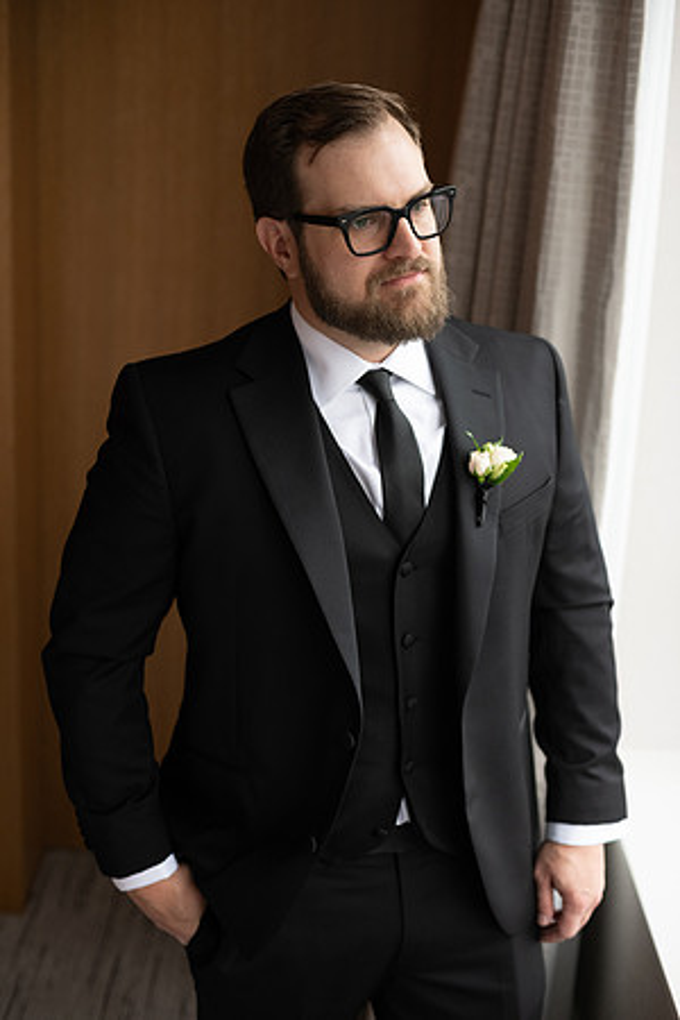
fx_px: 1417
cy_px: 510
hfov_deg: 27.0
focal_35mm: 50
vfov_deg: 39.6
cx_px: 340
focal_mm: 50
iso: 1250
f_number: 2.8
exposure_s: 1/200
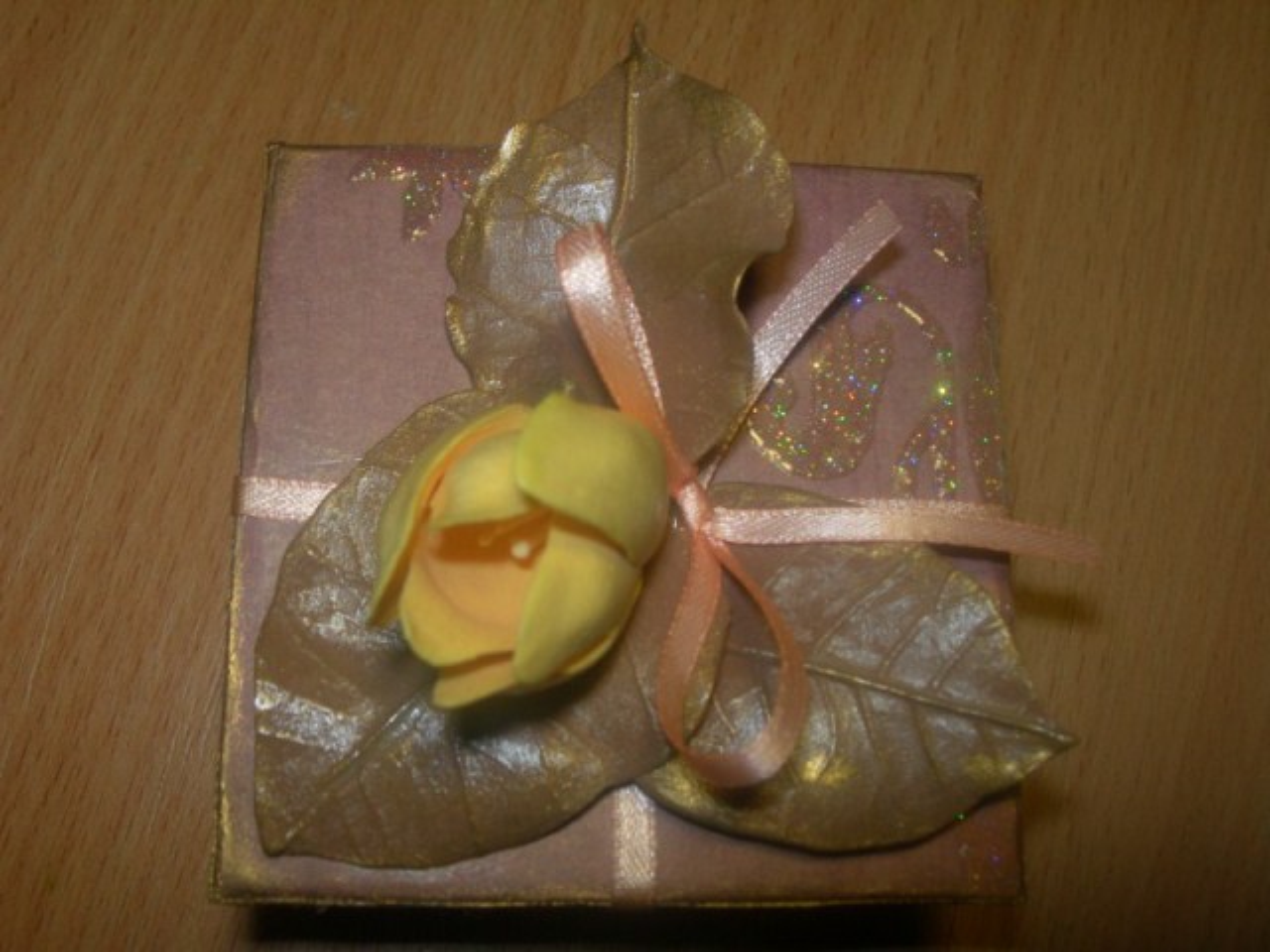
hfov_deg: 49.0
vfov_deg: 37.7
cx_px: 635
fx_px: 1394
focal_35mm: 38
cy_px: 476
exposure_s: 1/60.1
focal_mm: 7.8
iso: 50
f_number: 4.8
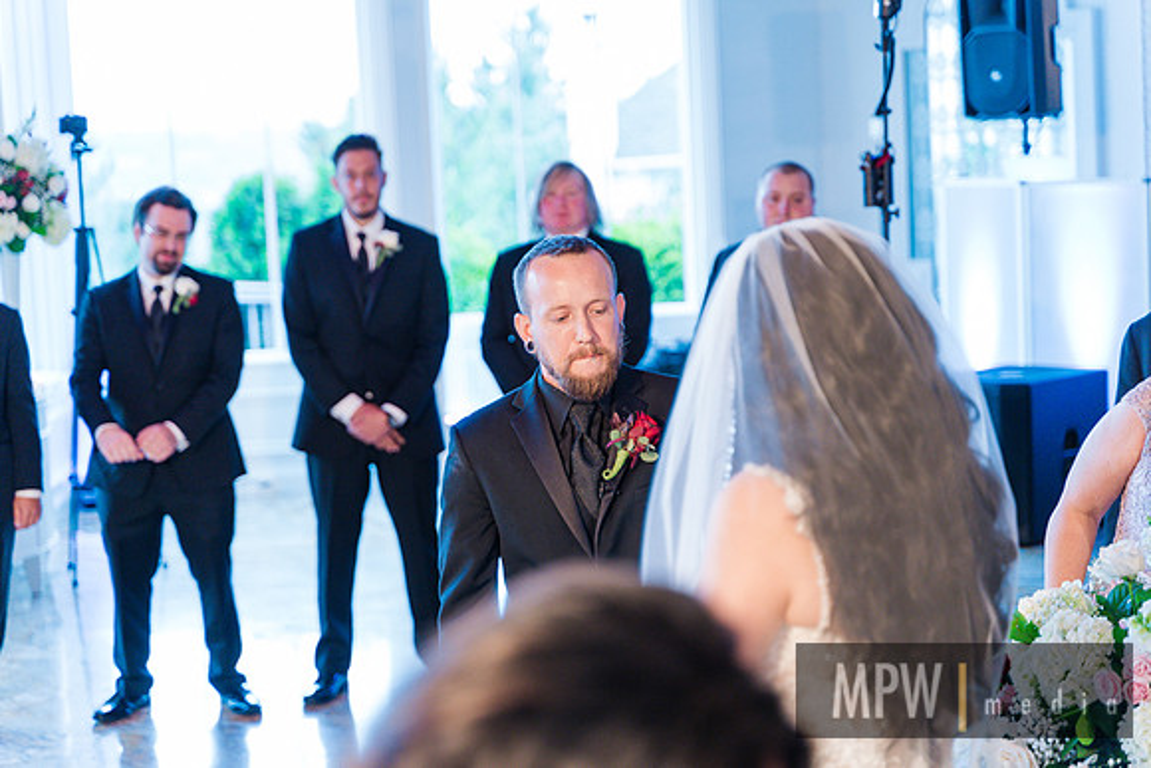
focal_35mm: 75
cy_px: 384
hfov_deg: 27.0
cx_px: 576
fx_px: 2398
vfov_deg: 18.2
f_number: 2.8
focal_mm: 75
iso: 2000
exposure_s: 1/125
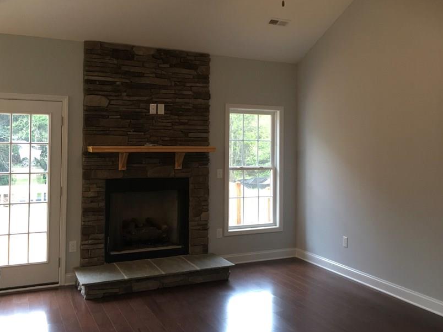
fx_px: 473
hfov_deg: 49.9
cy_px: 137
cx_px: 264
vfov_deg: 38.5
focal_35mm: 37
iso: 80
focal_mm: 4.15
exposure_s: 1/30
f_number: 2.2
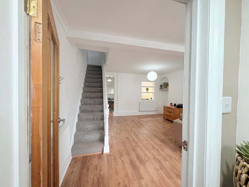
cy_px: 94
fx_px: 101
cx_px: 124
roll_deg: -0.8
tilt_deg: -1.3
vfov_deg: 85.7
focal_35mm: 14
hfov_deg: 102.1
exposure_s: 1/50
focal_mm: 2.22
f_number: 2.2
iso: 200
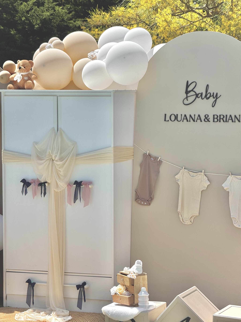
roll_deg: +0.1
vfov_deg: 16.4
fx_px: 1114
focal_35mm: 120
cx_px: 120
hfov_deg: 12.3
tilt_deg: -4.3
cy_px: 161
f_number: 2.8
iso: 50
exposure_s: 1/1689
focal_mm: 15.66
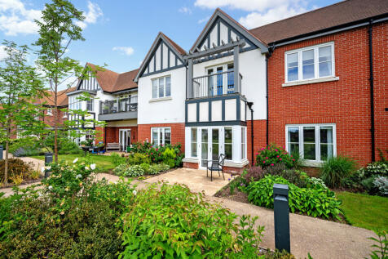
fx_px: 167
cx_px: 194
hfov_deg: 98.6
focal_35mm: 16
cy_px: 130
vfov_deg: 75.5
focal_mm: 15.5
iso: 200
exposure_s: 1/500
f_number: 5.6
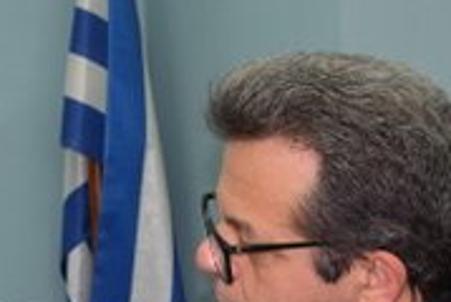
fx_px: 1820
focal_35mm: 145
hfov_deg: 14.1
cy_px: 216
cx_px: 229
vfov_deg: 9.5
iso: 800
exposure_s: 1/100
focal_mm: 24
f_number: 5
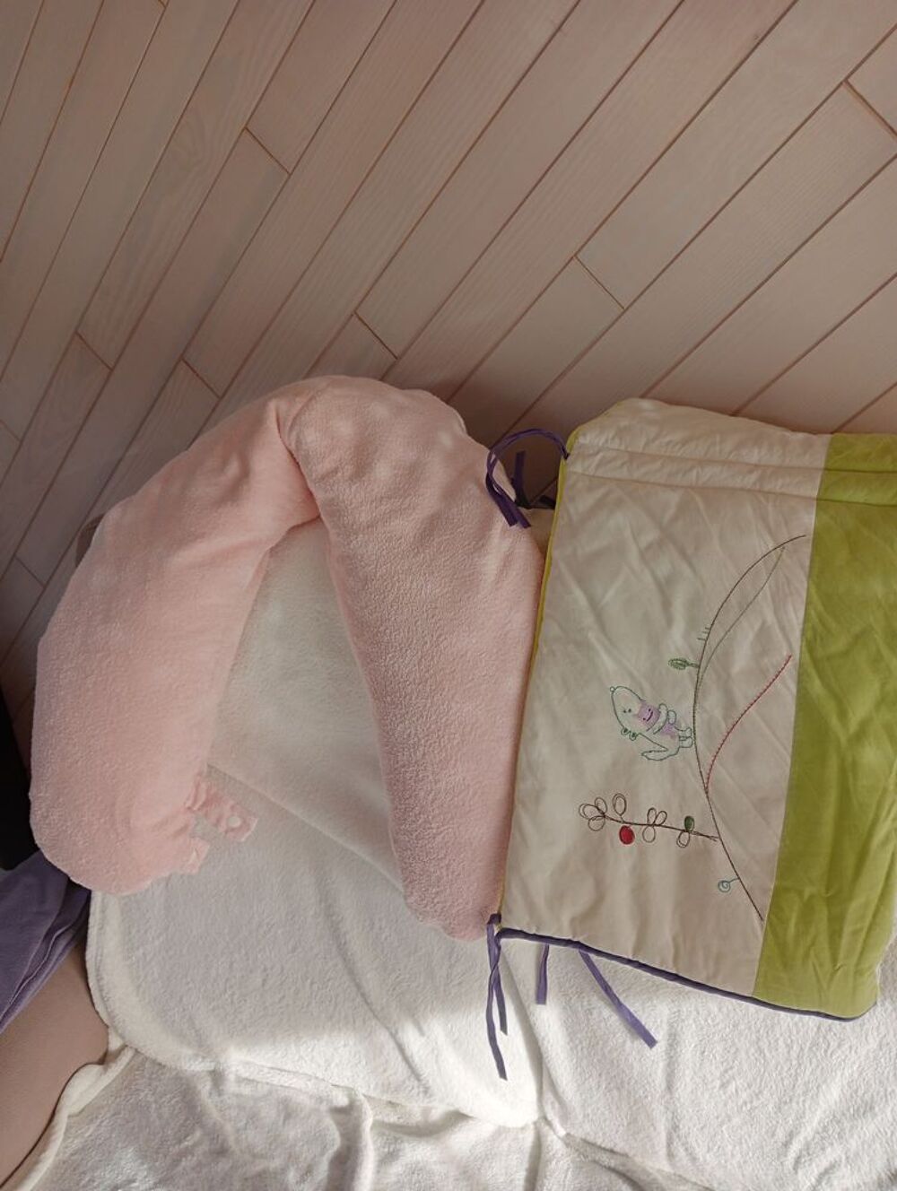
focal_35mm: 28
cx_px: 448
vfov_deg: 63.4
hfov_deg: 49.9
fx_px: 965
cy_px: 596
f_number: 1.8
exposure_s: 1/100
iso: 185
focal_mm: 4.04
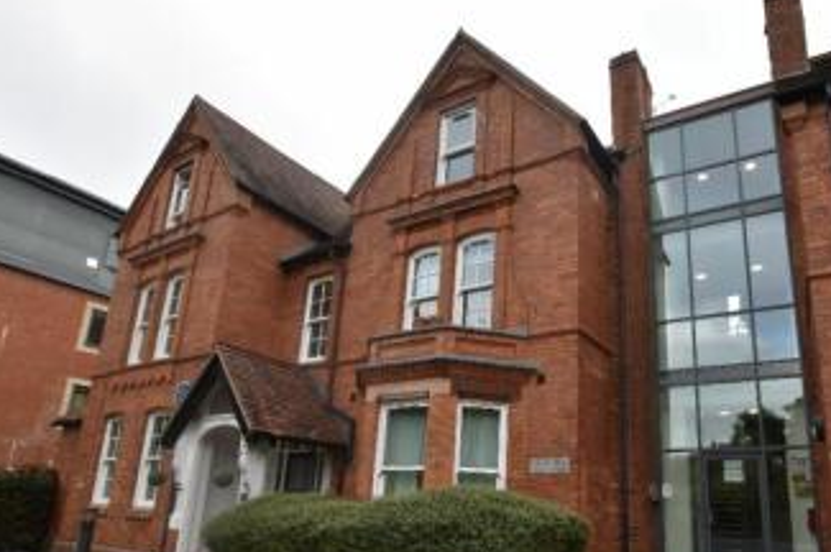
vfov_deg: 55.7
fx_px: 507
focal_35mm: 22
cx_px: 511
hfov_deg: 77.4
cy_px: 374
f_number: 6.3
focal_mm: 10
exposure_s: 1/250
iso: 200
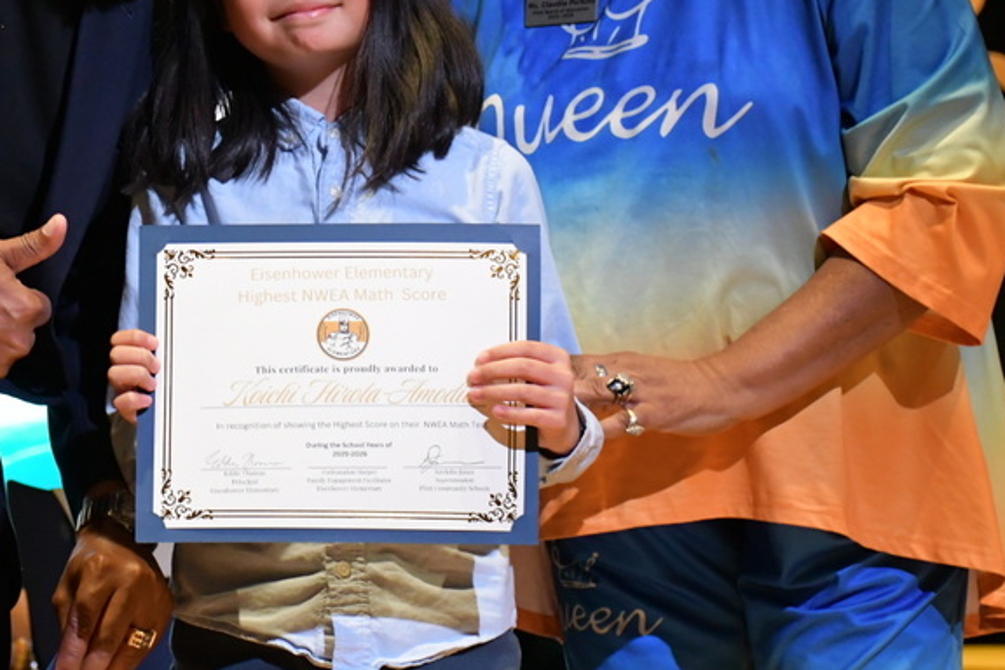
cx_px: 356
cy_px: 168
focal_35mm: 128
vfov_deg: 10.7
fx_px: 3573
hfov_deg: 16.0
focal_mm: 48
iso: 3200
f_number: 4.5
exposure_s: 1/100
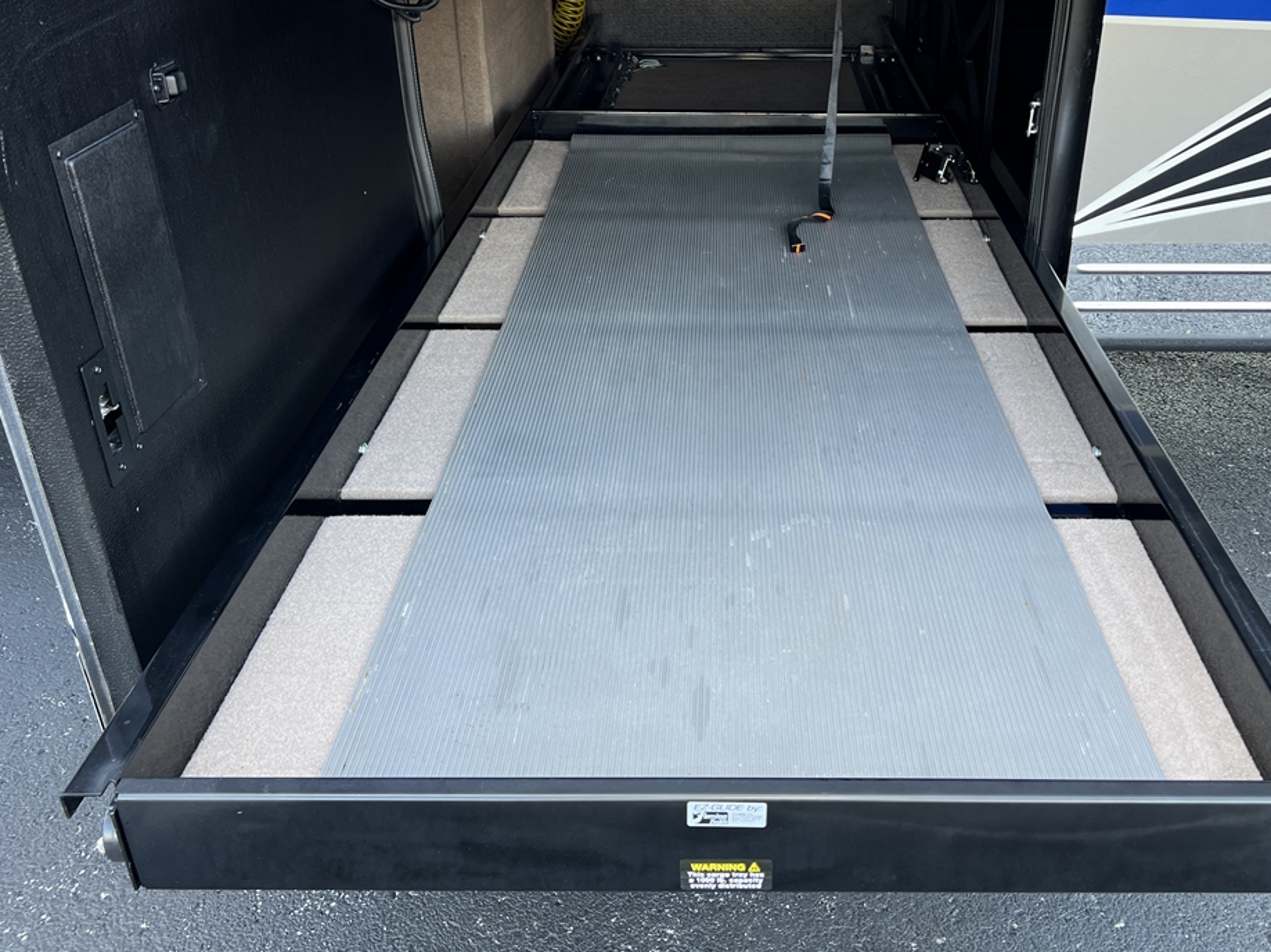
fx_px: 1248
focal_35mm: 34
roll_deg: -1.0
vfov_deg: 41.8
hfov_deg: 53.7
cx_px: 741
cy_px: 451
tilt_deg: -28.1
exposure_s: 1/121
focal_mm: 5.7
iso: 40
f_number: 1.5
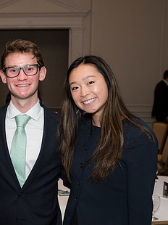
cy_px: 137
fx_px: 467
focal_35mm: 72
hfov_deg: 19.7
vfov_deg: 27.0
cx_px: -10
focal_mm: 40
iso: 800
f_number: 5.6
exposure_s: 1/125
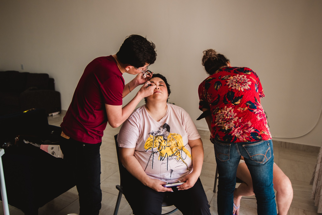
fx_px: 251
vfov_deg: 46.4
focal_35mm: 28
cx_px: 161
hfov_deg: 65.5
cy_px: 108
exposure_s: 1/400
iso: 400
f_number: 3.5
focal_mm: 28
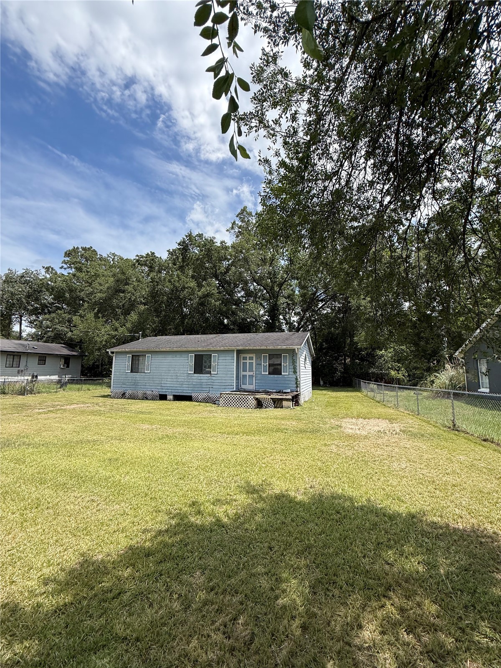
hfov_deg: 85.7
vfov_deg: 102.1
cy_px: 334
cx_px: 250
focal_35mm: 14
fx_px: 270
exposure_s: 1/1534
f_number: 2.2
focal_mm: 2.22
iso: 50
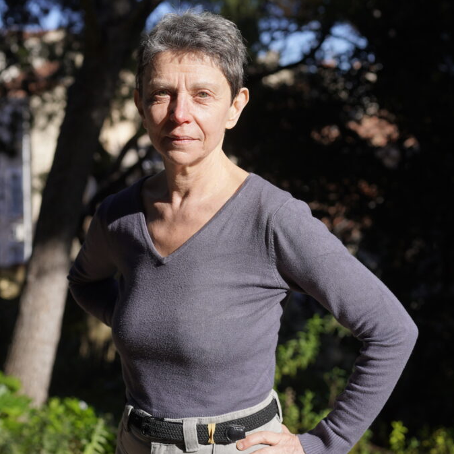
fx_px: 1054
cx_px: 193
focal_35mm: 71
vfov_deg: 24.3
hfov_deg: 24.3
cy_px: 228
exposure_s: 1/800
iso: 100
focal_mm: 55
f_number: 4.5
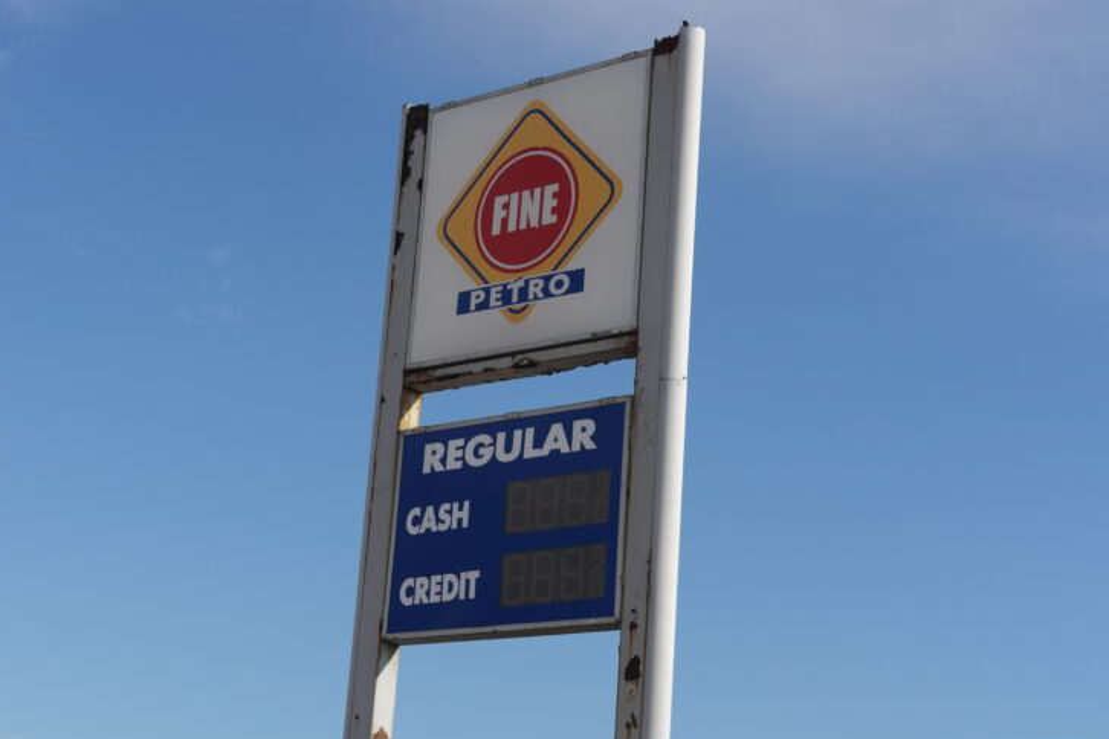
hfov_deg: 27.7
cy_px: 365
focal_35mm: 73
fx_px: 2249
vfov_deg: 18.7
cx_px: 548
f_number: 8
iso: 100
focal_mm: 45
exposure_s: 1/320
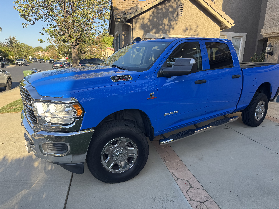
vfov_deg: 56.8
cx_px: 140
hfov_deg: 71.6
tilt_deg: -13.7
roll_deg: -3.0
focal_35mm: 24
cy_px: 104
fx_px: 193
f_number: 1.78
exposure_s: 1/747
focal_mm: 6.76
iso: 80
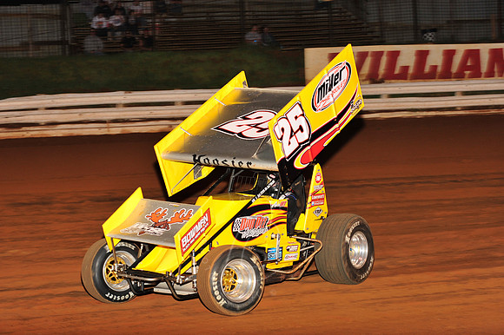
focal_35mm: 92
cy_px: 168
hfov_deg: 22.2
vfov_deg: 14.8
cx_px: 252
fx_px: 1287
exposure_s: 1/320
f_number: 6.3
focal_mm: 92
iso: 800
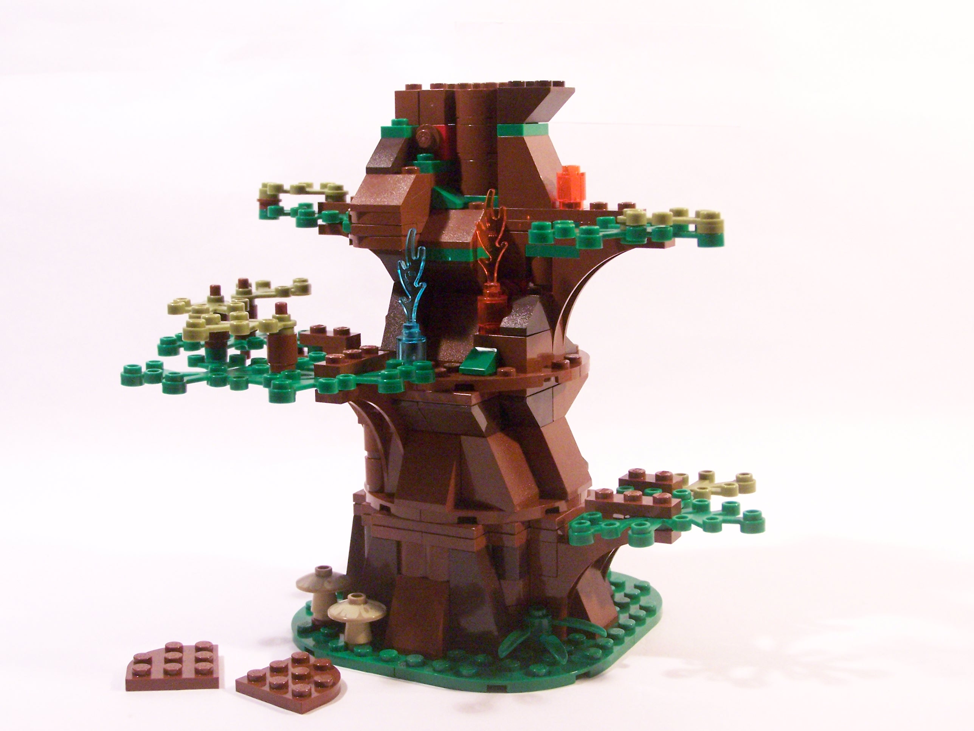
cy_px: 366
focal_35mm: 51
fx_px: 1435
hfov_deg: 37.5
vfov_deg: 28.6
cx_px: 487
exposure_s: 1/30
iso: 400
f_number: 4
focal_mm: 8.5
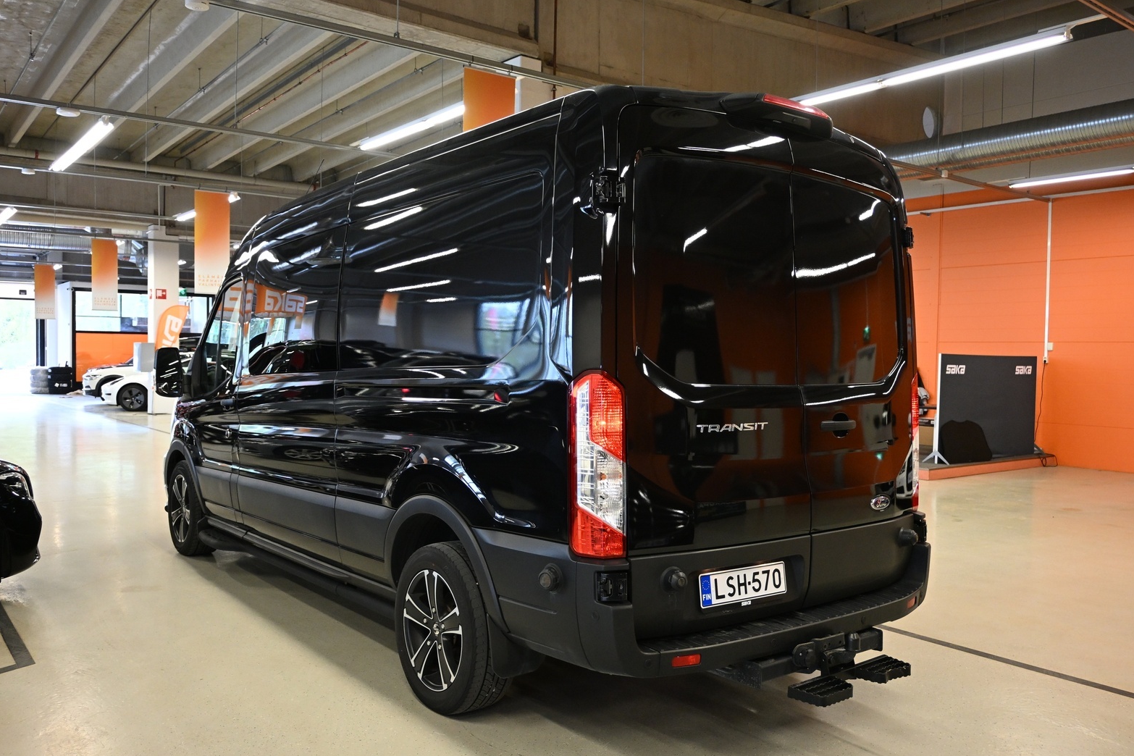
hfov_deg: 61.5
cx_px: 571
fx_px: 953
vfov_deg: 43.3
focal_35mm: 30
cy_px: 388
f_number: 3.8
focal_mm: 19.5
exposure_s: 1/125
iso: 1400
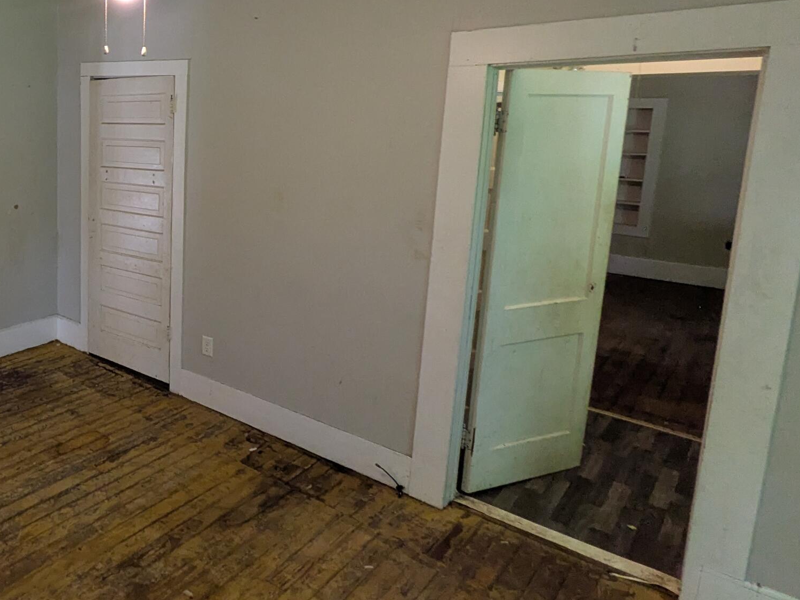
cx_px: 54
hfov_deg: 53.8
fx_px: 647
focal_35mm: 28
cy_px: 212
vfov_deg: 49.1
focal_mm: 1.83
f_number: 2.2
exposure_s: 1/120
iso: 688
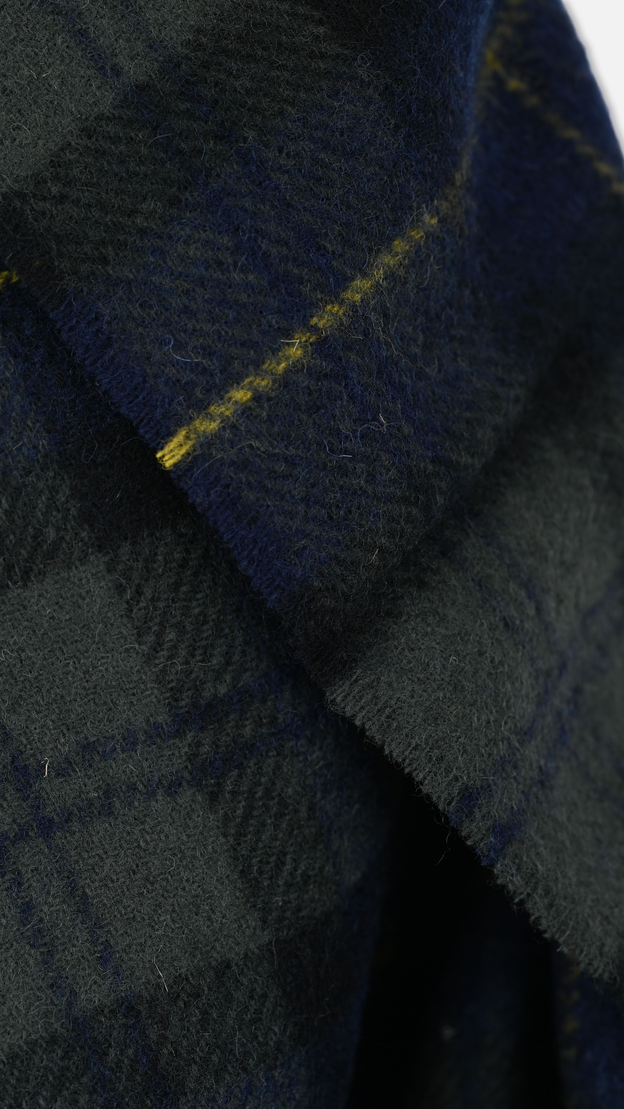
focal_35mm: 110
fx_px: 3235
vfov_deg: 19.5
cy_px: 554
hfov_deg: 11.0
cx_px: 288
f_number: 9
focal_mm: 105
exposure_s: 1/125
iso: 160
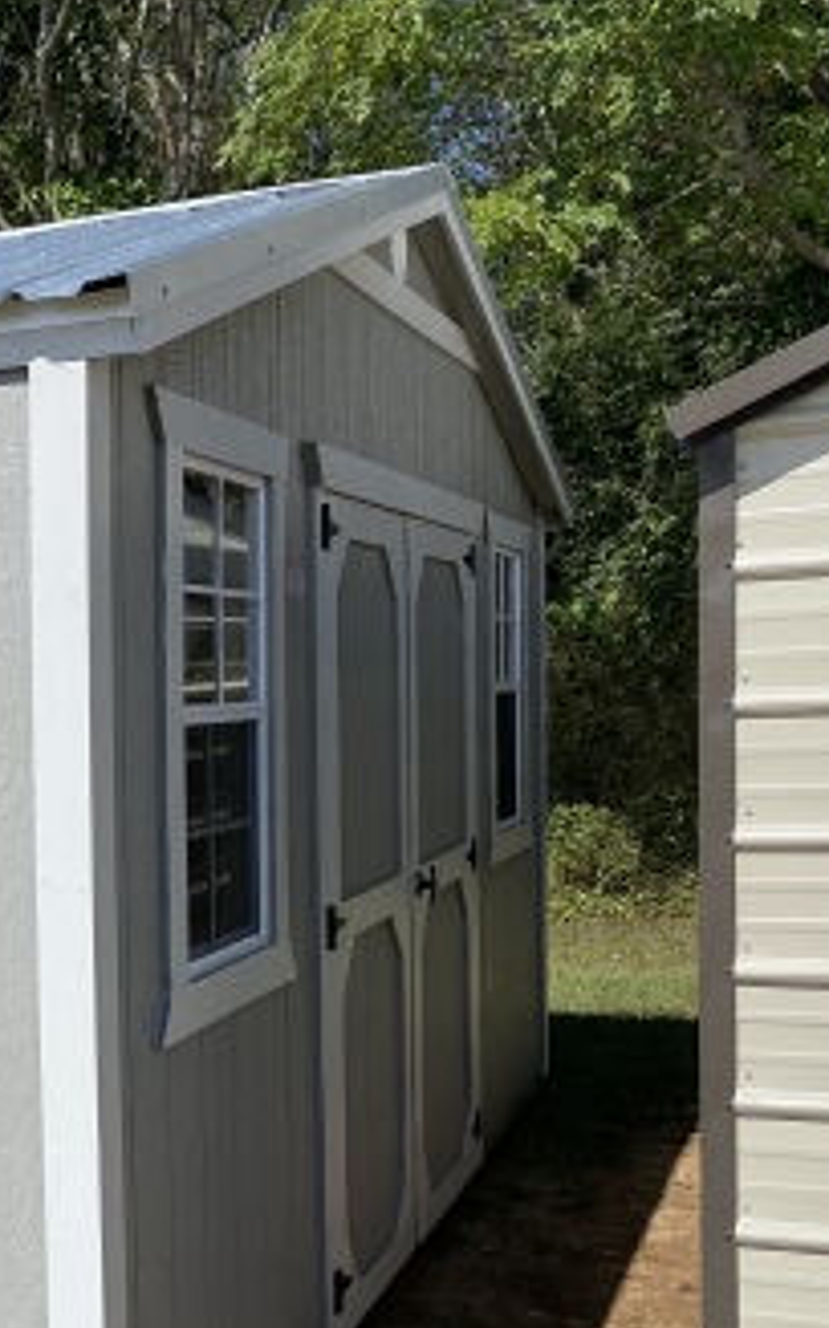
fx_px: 1955
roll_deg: +2.1
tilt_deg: -1.2
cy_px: 893
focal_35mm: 54
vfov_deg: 37.1
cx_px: -284
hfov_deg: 21.4
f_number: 1.8
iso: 32
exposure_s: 1/3610
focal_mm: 4.25
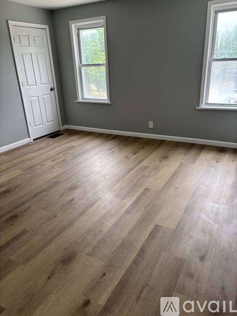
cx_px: 118
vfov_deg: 67.3
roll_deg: +0.5
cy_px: 158
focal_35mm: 26
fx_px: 237
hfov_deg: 53.0
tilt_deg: -23.0
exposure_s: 1/121
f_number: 1.6
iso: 40
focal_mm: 5.96
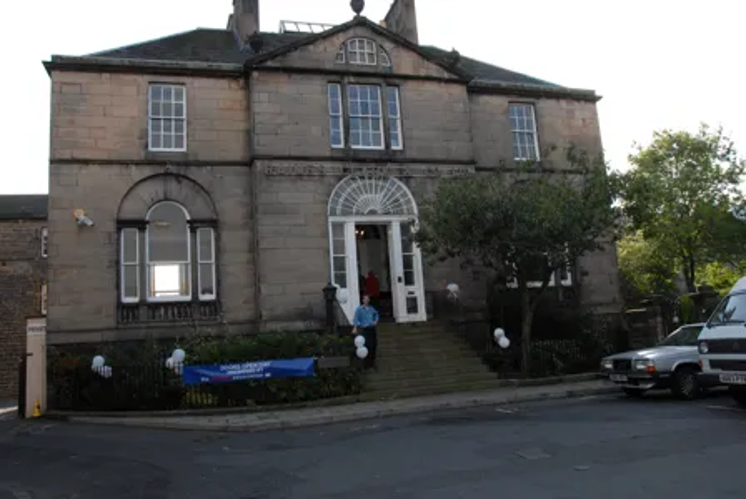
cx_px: 373
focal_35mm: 30
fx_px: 622
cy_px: 250
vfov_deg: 43.7
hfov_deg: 61.9
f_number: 7.1
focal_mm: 20
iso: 200
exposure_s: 1/180
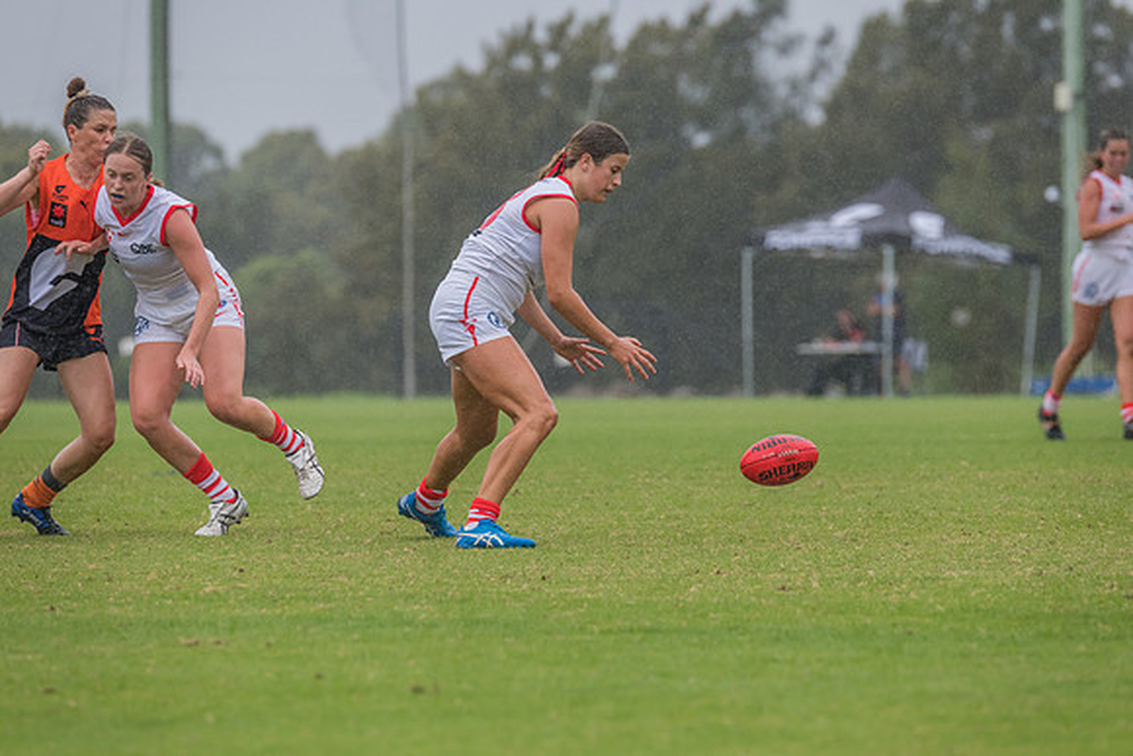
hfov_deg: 6.7
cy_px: 378
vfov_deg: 4.5
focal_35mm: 306
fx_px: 9645
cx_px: 566
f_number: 5.6
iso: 800
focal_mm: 300
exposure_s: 1/2000
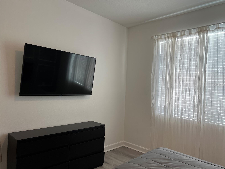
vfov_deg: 53.1
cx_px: 112
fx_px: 169
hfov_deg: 67.3
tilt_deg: +0.8
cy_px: 84
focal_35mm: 26
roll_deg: -2.1
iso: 100
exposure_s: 1/120
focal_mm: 5.7
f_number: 1.5
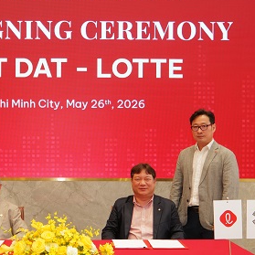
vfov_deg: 26.9
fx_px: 533
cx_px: 58
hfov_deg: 26.5
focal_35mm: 64
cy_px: 144
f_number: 4
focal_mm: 21
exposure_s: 1/100
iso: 800
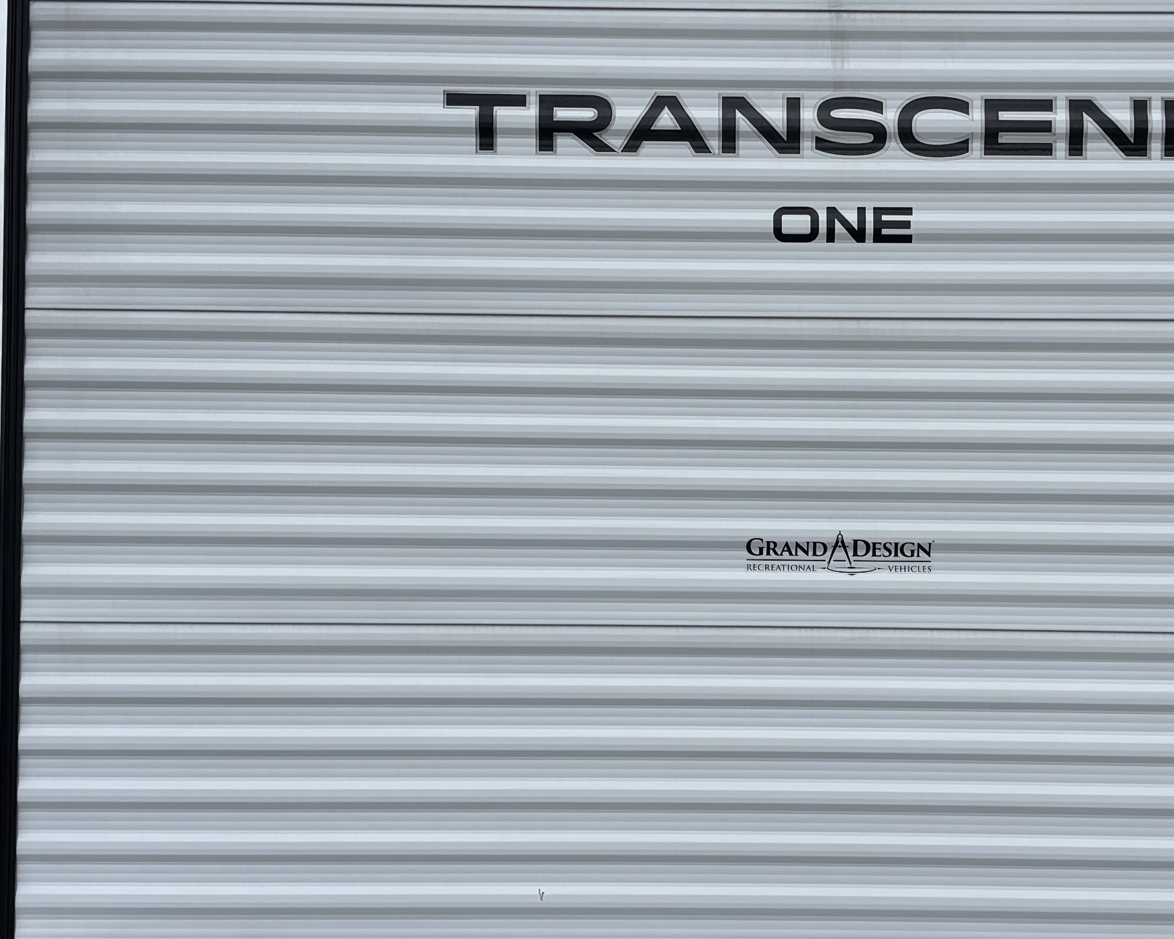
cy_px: 482
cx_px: 771
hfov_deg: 30.8
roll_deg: -0.1
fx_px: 2120
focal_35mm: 61
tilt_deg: +3.5
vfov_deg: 25.0
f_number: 1.6
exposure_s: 1/1543
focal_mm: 5.96
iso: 50
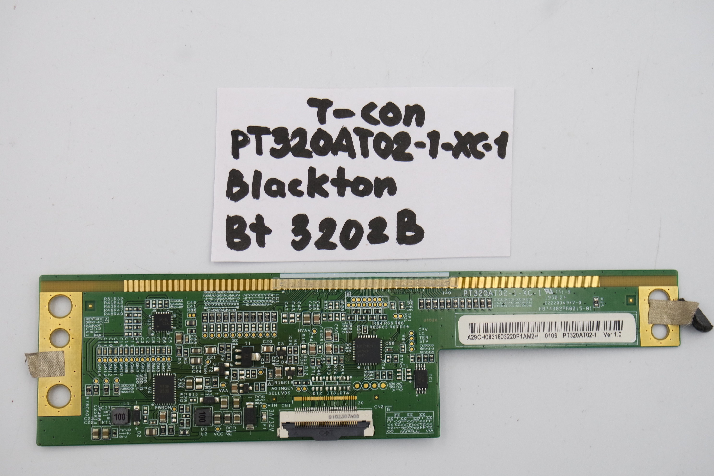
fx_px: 1170
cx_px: 357
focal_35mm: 59
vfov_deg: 23.0
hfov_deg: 33.9
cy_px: 238
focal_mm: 22
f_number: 5
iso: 200
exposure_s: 1/125
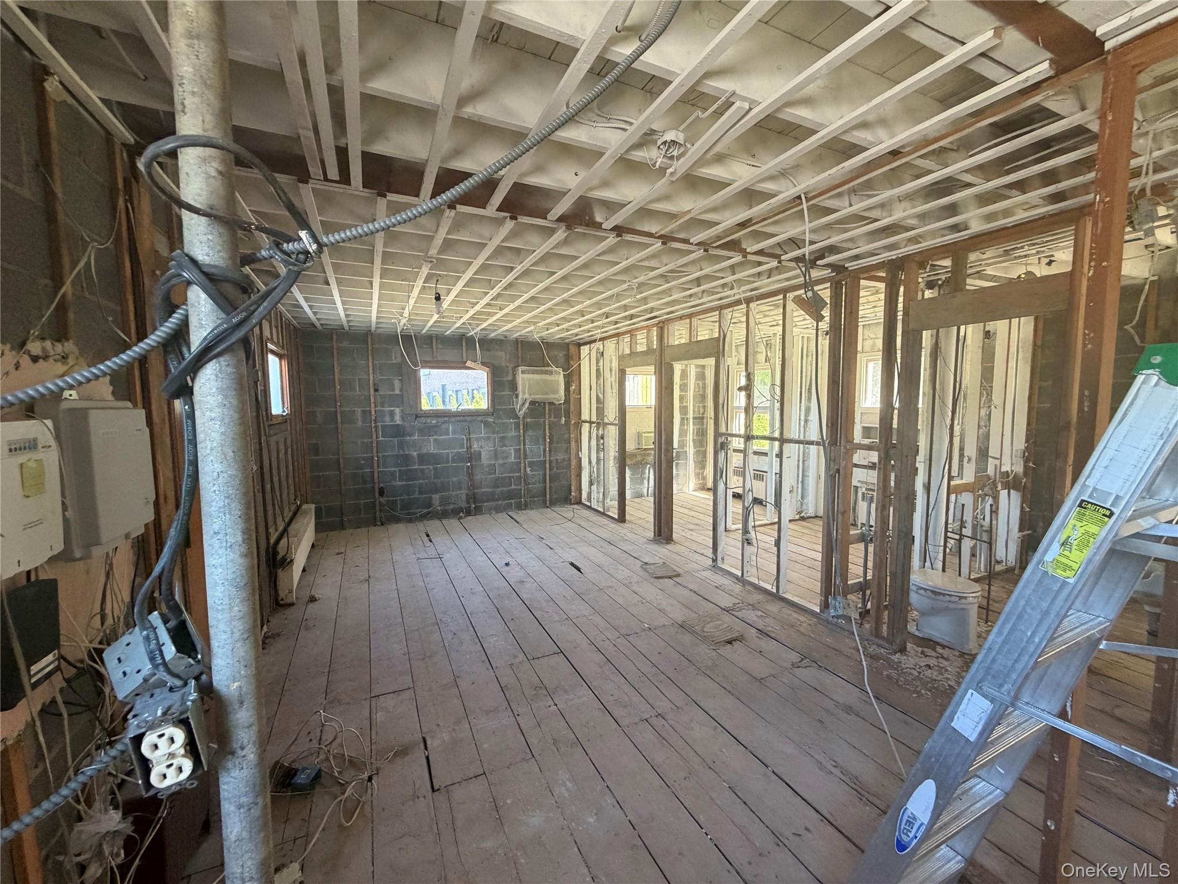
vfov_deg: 85.7
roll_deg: +0.7
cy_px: 442
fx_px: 476
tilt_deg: -4.9
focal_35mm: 14
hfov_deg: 102.1
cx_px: 589
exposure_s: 1/71
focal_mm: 2.22
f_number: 2.2
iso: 320
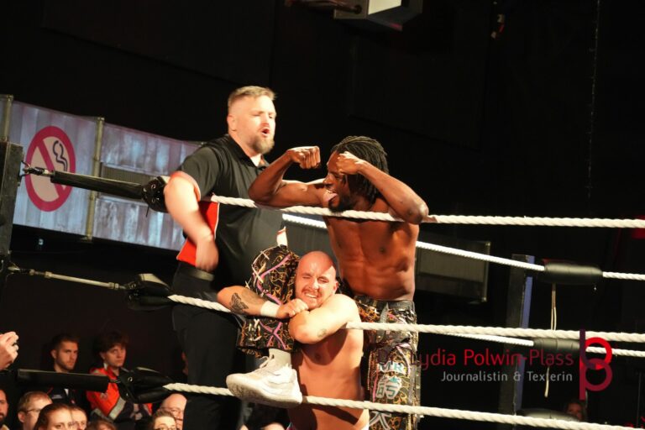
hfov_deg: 14.3
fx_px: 2580
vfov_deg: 9.5
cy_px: 215
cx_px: 322
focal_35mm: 144
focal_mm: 96
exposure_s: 1/50
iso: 6400
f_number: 5.6
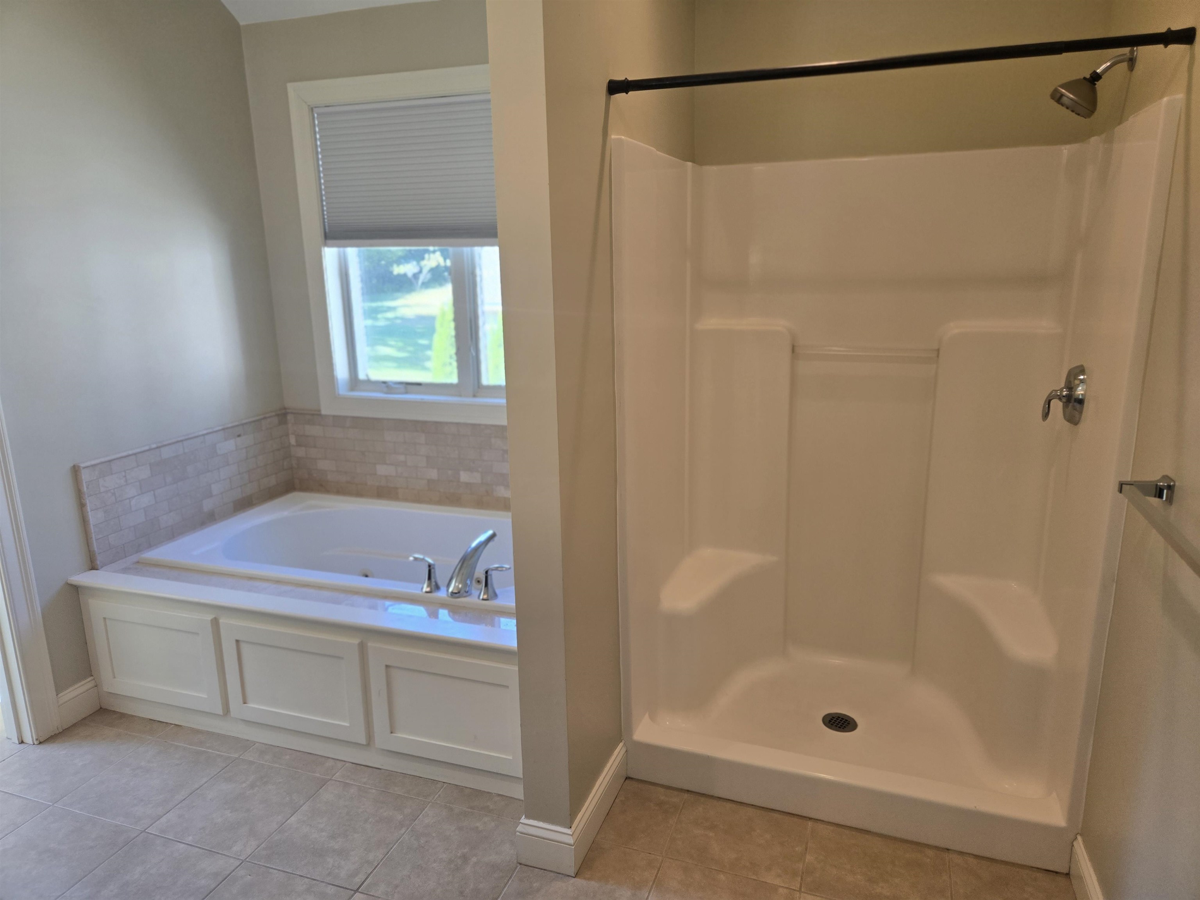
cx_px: 600
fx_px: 797
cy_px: 450
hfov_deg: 73.9
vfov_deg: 58.9
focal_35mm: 23
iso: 125
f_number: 1.8
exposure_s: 1/120
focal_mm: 5.4
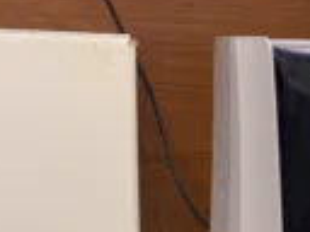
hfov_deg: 25.5
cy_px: 334
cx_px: 247
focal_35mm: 75
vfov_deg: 17.8
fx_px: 672
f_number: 1.78
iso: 400
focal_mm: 6.76
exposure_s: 1/50
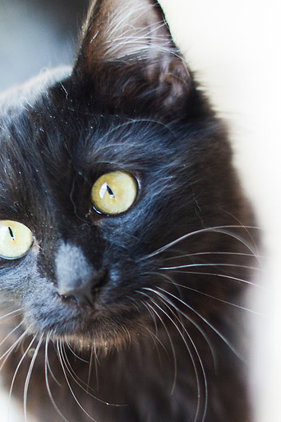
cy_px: 315
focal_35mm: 124
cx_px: 60
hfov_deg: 11.0
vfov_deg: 16.4
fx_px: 1452
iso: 320
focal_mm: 50
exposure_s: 1/500
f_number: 1.8
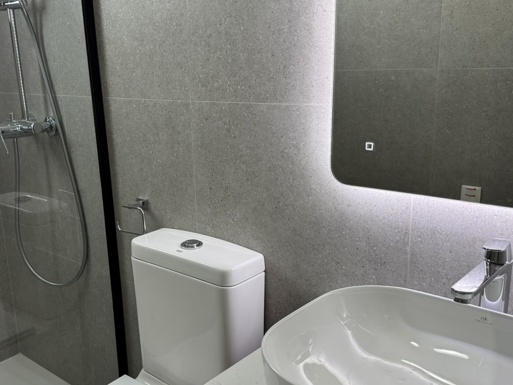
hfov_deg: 49.7
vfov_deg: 38.7
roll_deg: +2.9
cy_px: 204
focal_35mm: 37
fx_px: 548
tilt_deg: -16.5
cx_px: 196
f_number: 1.78
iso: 160
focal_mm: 6.76
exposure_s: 1/100
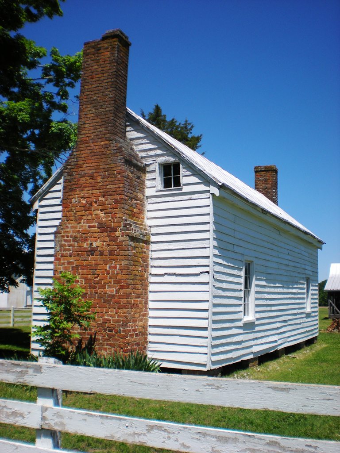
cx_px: 170
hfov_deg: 37.7
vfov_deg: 49.0
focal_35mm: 38
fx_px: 498
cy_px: 226
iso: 64
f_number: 4.6
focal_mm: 6.3
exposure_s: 1/680
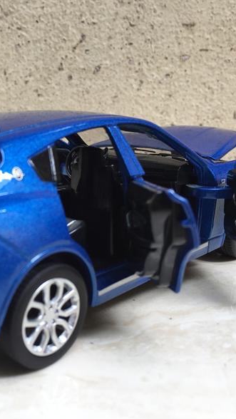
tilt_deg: -16.5
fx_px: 478
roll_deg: +0.1
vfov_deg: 47.3
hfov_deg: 27.1
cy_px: 213
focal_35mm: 43
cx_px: 43
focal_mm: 4.15
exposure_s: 1/100
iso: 32
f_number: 2.2
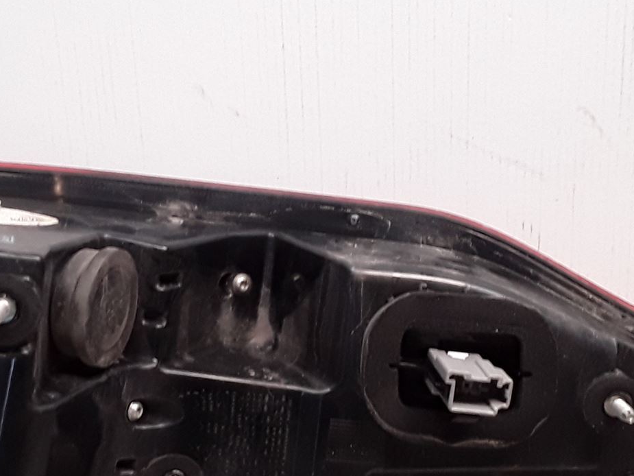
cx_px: 268
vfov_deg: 23.5
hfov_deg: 31.1
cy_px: 326
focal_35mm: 62
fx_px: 1136
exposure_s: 1/100
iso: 100
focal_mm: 2.91
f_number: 1.9
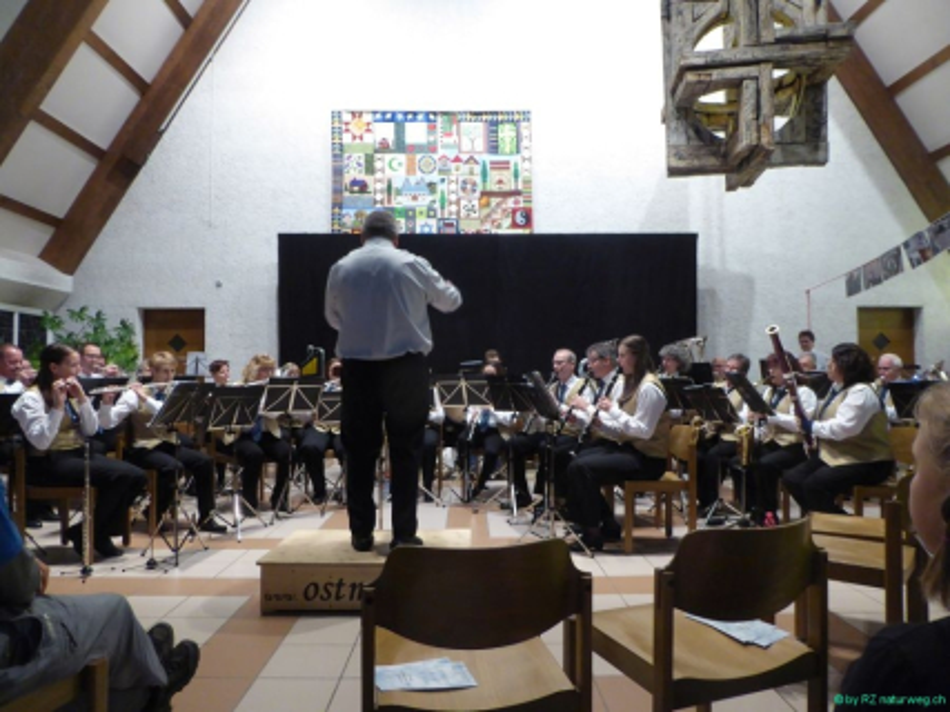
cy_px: 356
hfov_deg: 69.4
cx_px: 475
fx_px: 686
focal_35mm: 25
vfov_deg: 54.9
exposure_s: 1/13
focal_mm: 4.3
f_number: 3.3
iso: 400
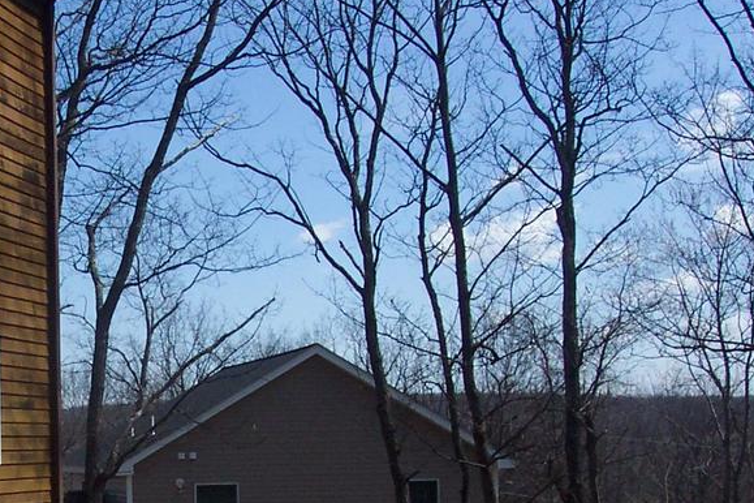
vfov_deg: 15.9
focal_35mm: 84
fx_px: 1759
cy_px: 519
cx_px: 53
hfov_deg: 23.5
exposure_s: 1/1000
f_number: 4.8
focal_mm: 8
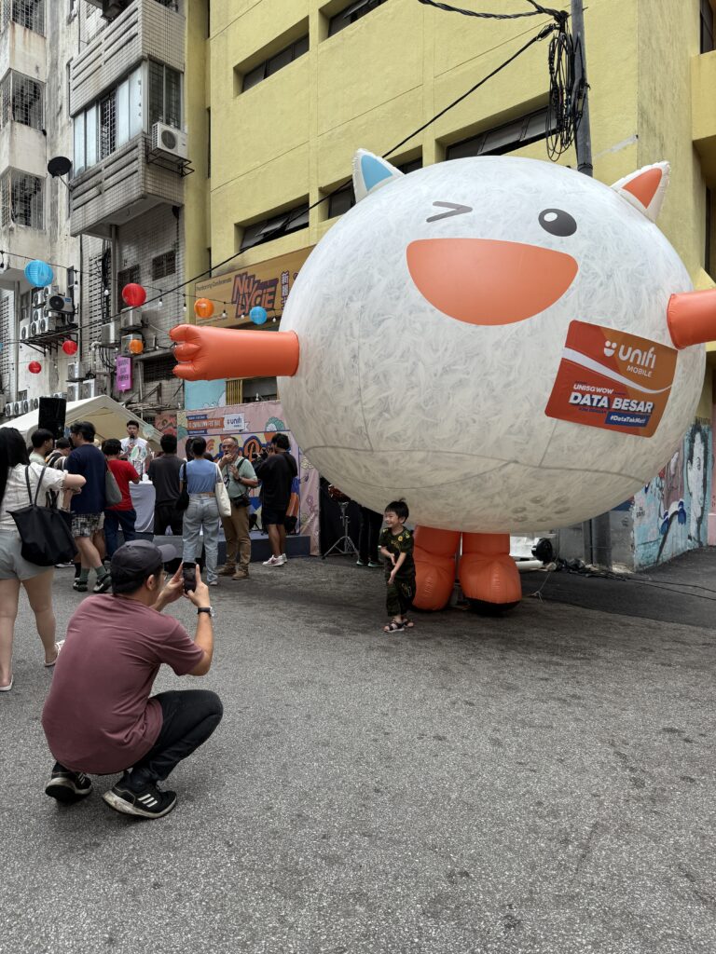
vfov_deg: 71.6
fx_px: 662
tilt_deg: +0.1
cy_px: 477
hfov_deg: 56.8
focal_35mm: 24
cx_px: 358
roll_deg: -1.5
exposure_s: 1/1292
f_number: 1.78
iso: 80
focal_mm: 6.76
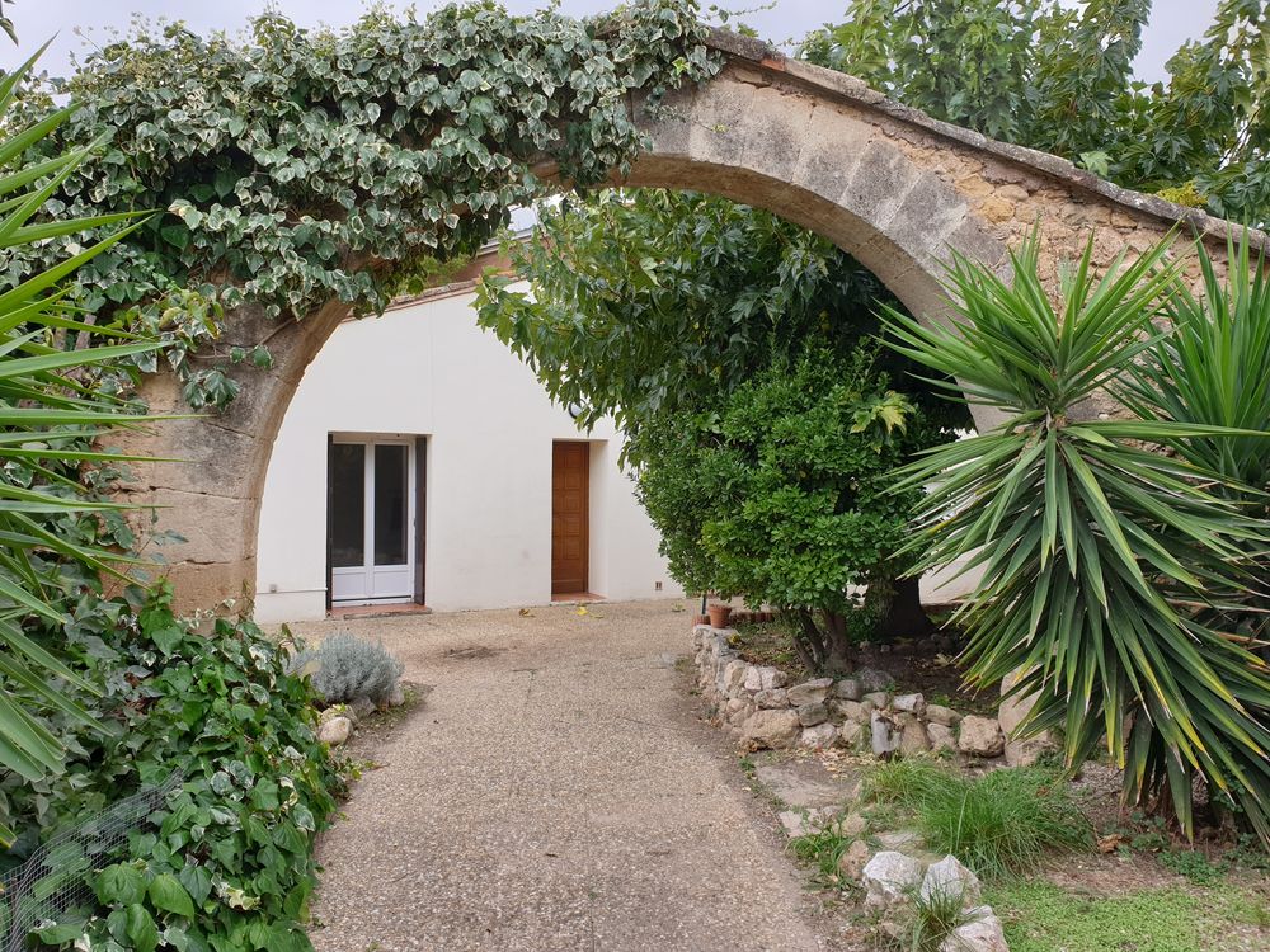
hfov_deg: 67.3
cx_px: 635
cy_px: 476
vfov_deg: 53.1
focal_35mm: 26
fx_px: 954
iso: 50
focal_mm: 4.3
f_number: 2.4
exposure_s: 1/224
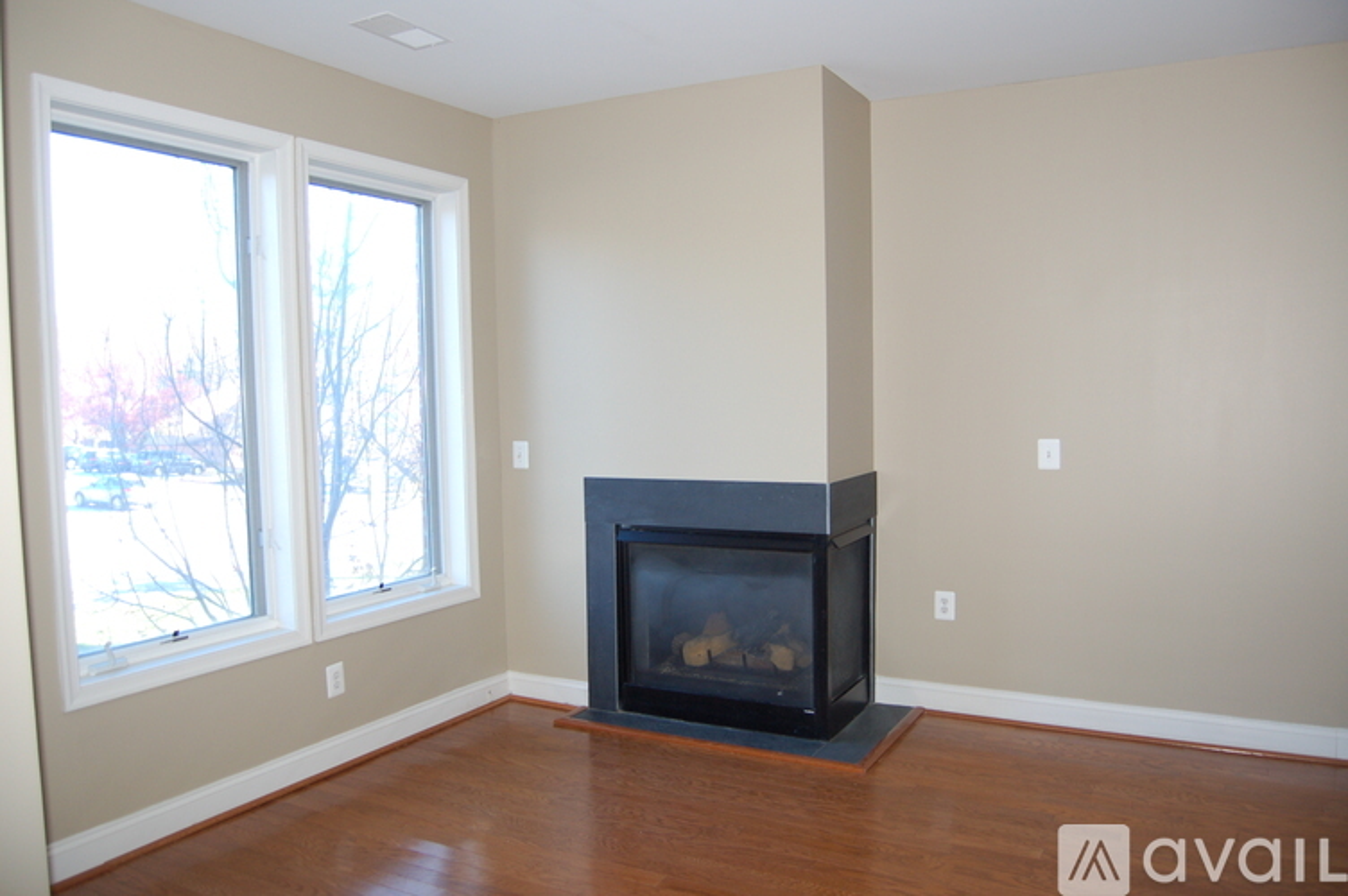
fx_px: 1010
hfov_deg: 67.4
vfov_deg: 47.8
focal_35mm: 27
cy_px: 448
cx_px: 674
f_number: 4
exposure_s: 1/60
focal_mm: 18
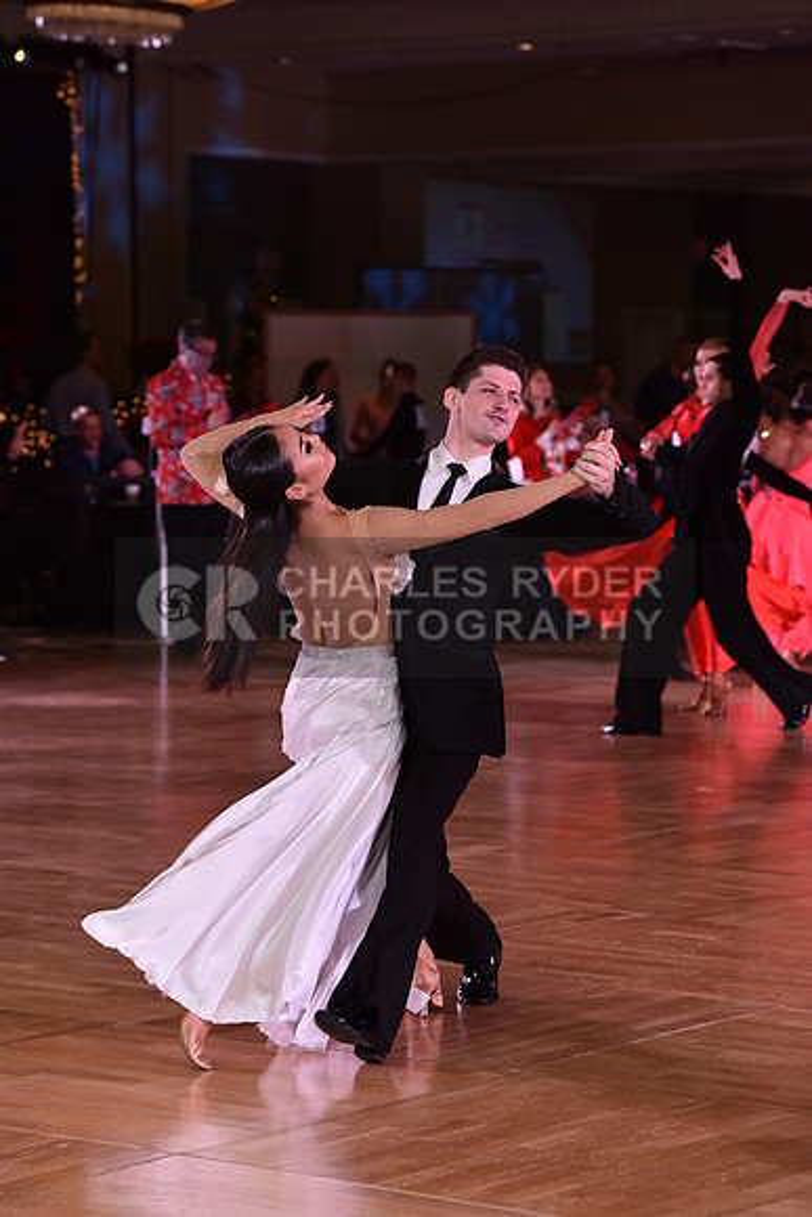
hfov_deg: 11.4
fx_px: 4057
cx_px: 406
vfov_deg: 17.1
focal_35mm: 120
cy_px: 608
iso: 1250
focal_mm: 120
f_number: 4.5
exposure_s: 1/250
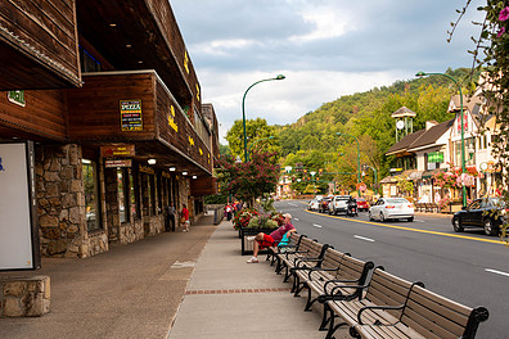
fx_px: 580
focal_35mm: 41
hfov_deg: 47.4
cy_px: 215
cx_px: 249
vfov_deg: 32.5
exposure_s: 1/40
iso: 100
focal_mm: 28
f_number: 7.1
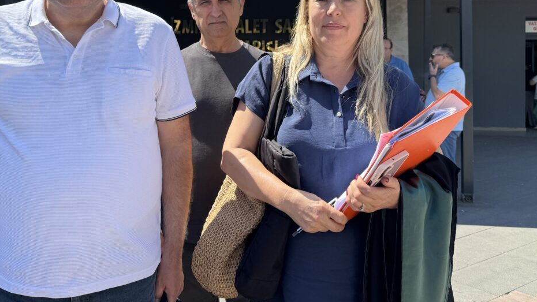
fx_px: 513
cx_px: 239
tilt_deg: +2.3
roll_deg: -0.8
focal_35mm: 36
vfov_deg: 32.0
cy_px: 62
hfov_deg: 55.2
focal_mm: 6.76
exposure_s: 1/2415
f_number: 1.78
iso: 80
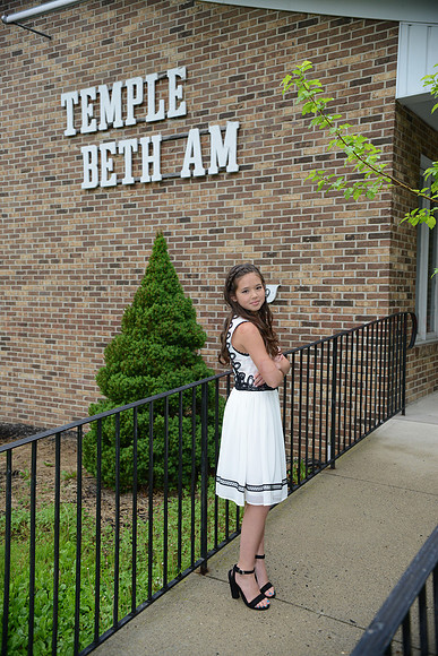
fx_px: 638
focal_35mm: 35
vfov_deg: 54.4
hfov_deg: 37.9
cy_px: 328
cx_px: 219
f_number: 5.6
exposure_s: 1/250
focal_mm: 35
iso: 500
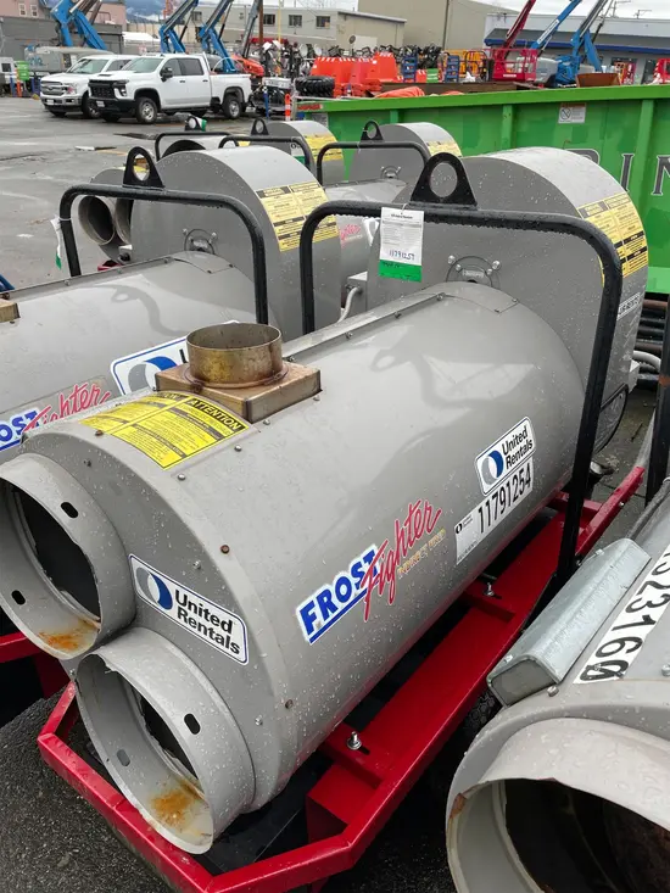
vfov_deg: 67.3
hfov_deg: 53.1
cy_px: 446
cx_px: 335
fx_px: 671
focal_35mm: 26
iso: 32
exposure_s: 1/121
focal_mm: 4.2
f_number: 1.6
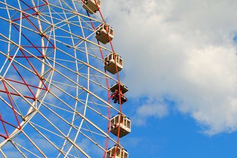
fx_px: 422
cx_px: 157
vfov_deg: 21.1
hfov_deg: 31.2
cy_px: 118
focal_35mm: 64
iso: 100
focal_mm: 20
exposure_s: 1/320
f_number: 9
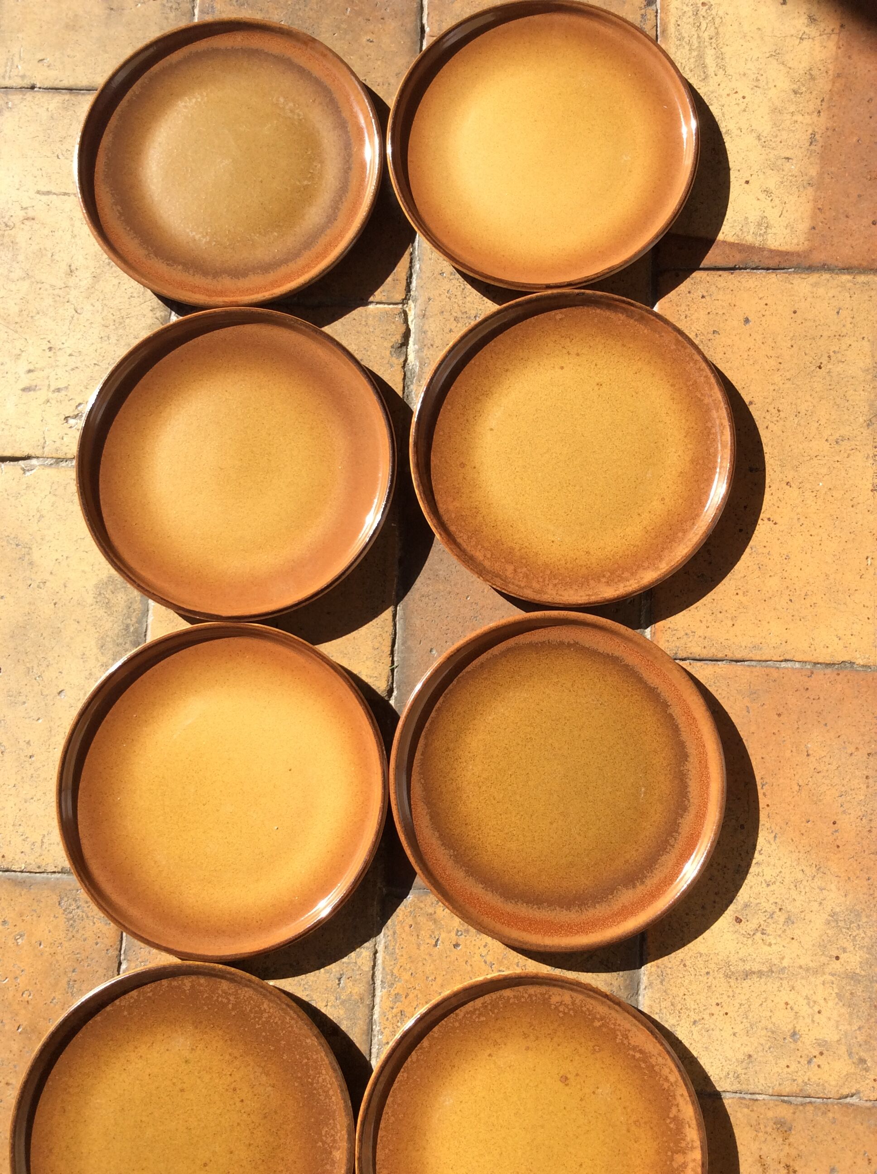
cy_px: 587
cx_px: 438
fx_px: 1084
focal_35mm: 32
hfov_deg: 44.1
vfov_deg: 56.9
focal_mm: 3.3
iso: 32
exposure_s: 1/867
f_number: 2.4
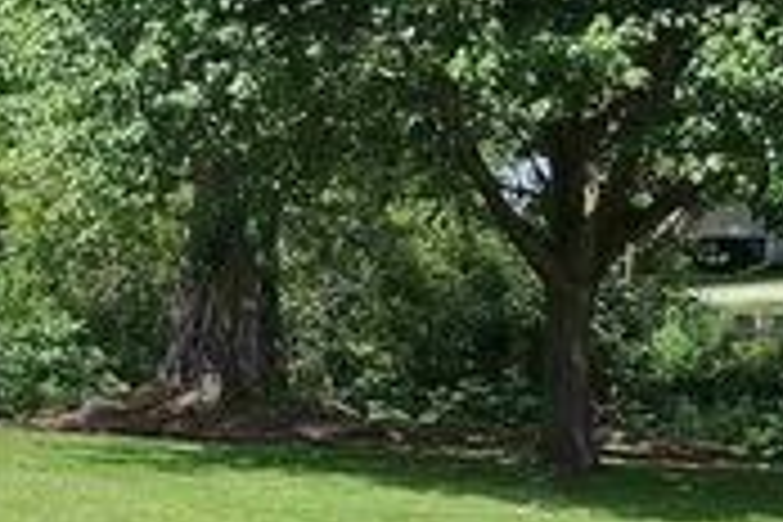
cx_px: -94
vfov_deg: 9.7
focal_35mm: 141
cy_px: 356
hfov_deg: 14.2
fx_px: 3067
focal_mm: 6.3
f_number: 1.7
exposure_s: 1/1248
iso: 10
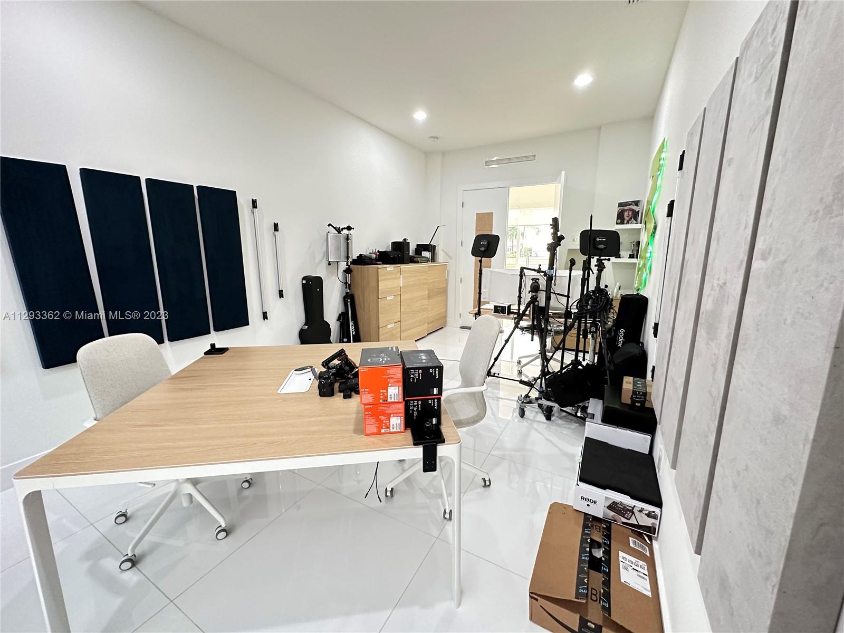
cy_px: 316
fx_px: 341
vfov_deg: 85.7
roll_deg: +0.2
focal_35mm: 14
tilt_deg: -12.1
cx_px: 422
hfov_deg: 102.1
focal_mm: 2.22
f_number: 2.2
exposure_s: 1/60
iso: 500
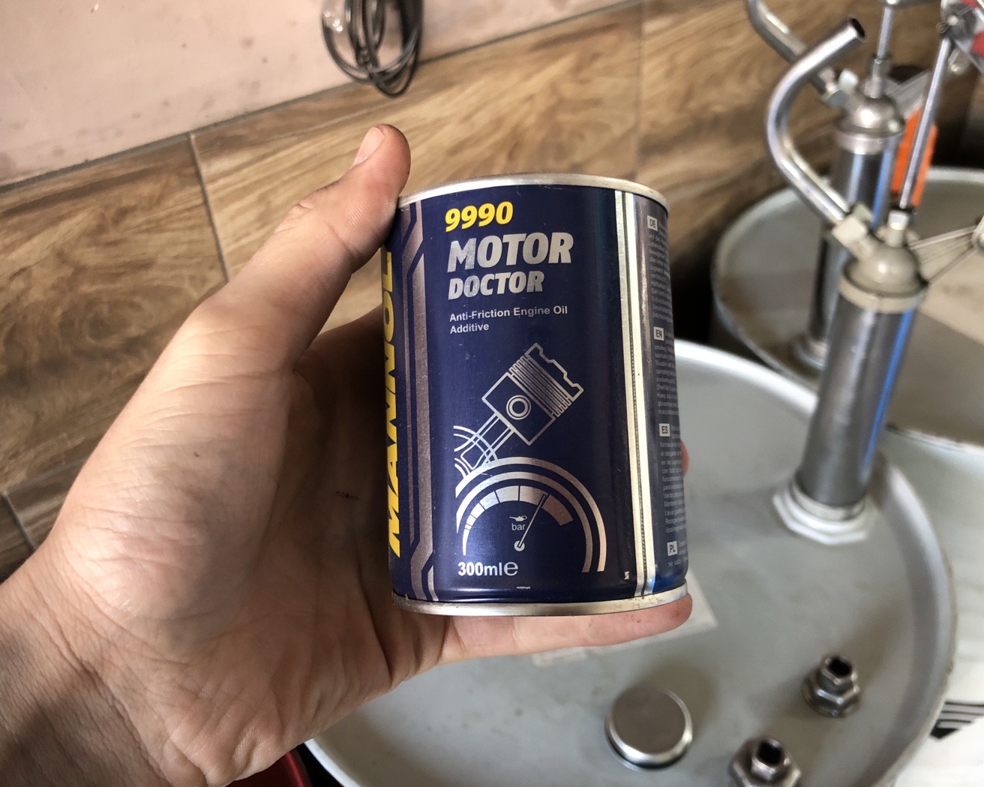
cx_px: 482
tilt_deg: -37.6
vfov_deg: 48.5
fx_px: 873
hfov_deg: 58.8
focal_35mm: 30
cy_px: 384
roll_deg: +4.8
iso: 40
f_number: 1.8
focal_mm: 4
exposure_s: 1/17
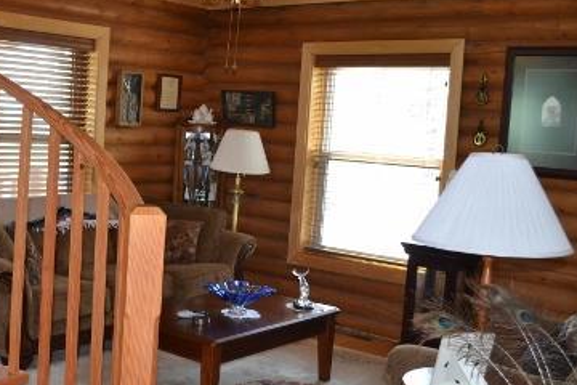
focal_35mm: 48
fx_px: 769
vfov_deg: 28.1
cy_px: 203
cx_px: 157
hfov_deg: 40.2
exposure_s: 1/60
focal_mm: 18
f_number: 3.5
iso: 400
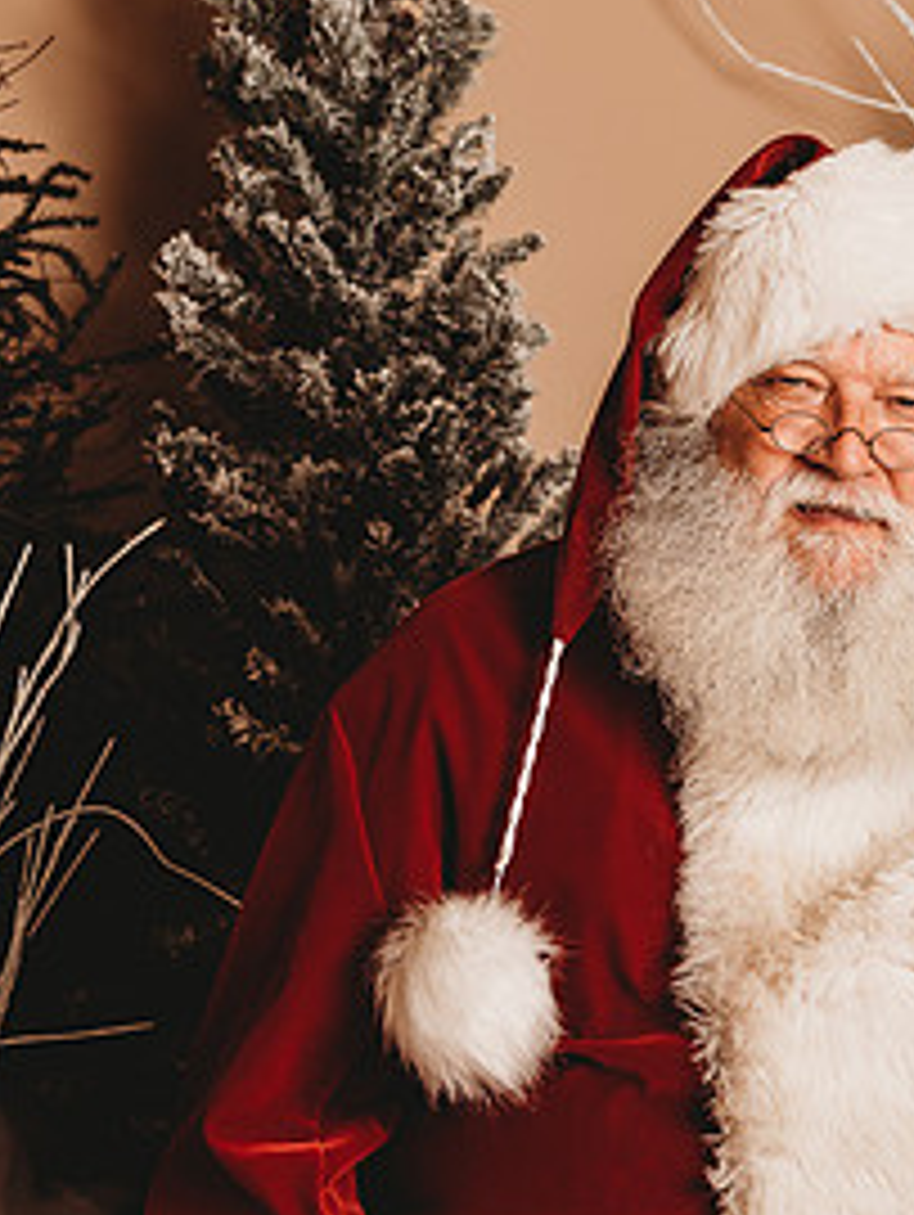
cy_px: 655
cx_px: 973
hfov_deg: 14.7
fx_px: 3480
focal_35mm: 99
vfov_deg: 19.8
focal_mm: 48
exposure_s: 1/160
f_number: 4
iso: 100
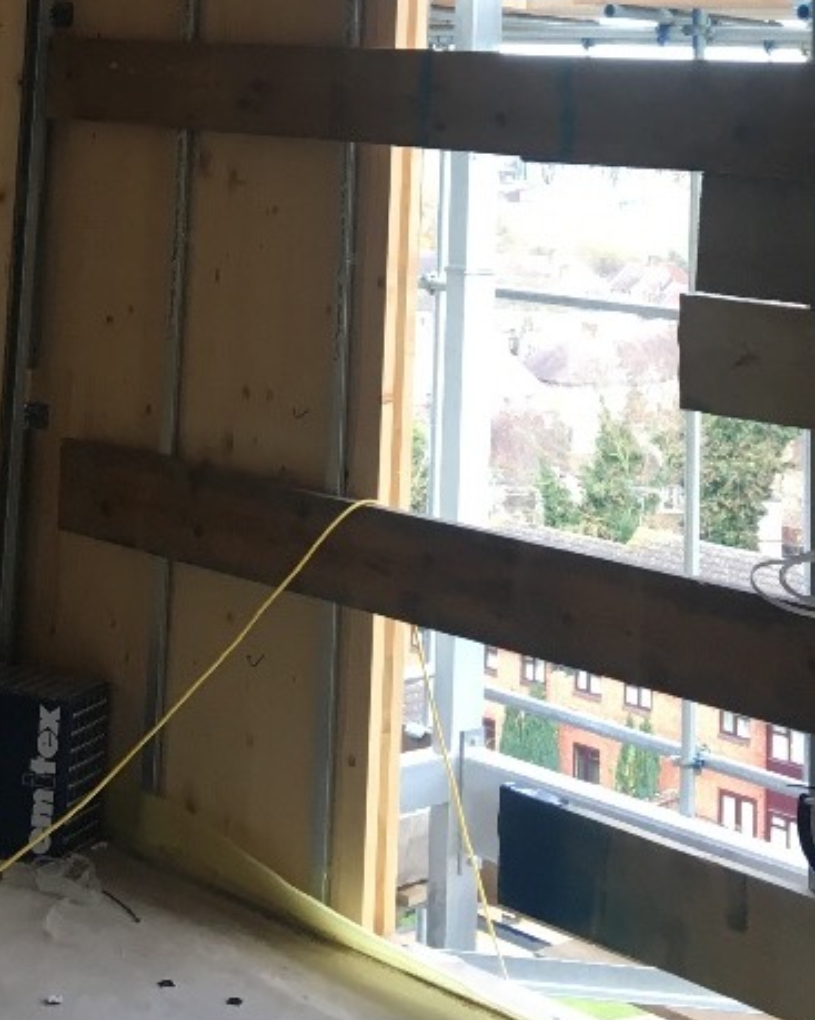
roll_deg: -3.3
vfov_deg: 23.5
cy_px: -211
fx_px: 2232
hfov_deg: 20.6
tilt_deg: +10.1
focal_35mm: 74
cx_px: 291
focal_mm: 4.15
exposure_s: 1/33
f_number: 2.2
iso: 32
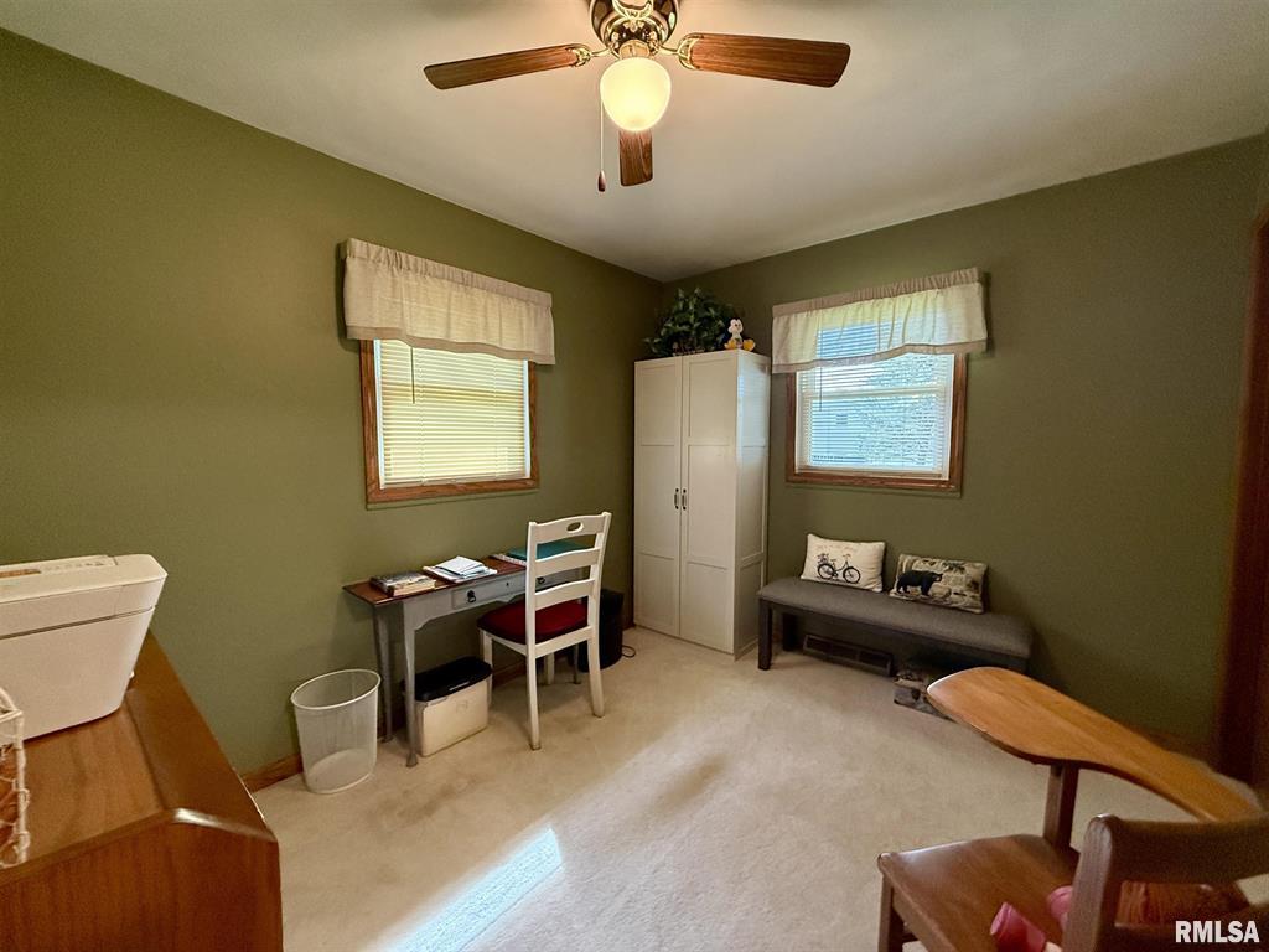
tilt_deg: -3.8
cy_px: 476
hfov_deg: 102.1
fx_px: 513
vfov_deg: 85.7
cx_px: 634
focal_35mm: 14
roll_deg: +0.3
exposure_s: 1/120
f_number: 2.2
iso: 640
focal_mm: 2.22
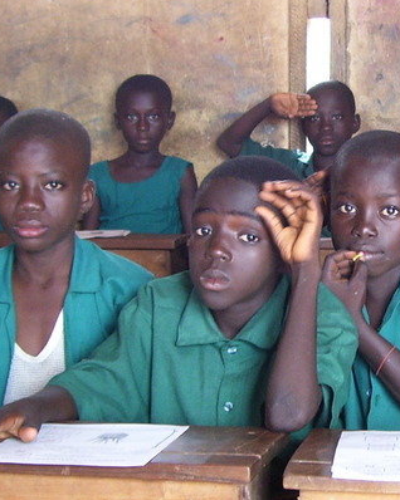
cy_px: 232
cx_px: 362
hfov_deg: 16.3
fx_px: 1377
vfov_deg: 20.6
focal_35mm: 93
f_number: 2.7
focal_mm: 6
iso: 160
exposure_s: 1/20
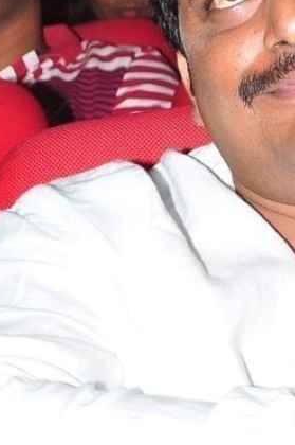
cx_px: 152
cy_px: 681
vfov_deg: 7.5
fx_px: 3339
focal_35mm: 271
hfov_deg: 5.1
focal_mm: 42
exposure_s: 1/125
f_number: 10
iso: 500
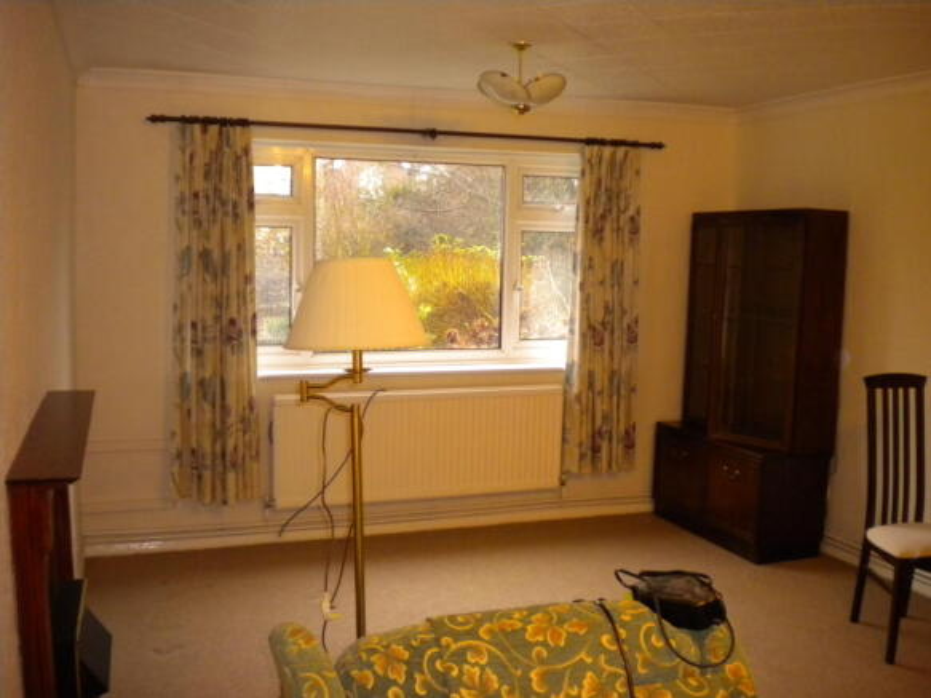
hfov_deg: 52.6
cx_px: 466
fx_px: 941
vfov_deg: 40.7
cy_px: 349
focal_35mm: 35
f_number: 3.1
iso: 400
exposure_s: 1/30
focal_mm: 6.3
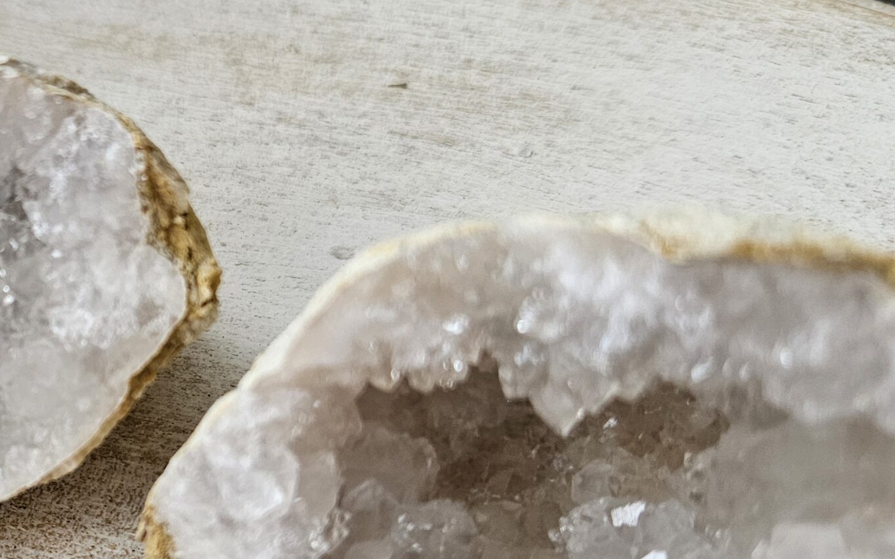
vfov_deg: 27.9
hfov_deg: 40.3
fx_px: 1122
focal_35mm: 46
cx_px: 94
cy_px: 357
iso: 200
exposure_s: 1/100
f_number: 1.8
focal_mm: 5.4
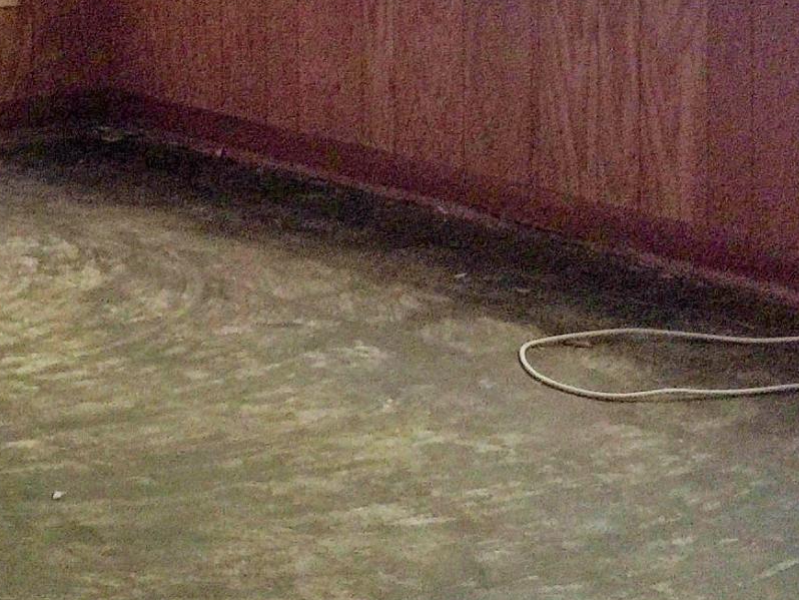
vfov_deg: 13.3
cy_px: -75
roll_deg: +0.1
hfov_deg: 17.9
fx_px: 2517
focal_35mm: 109
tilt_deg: -7.8
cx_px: 157
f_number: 2.2
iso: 32
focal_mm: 4.15
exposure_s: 1/15
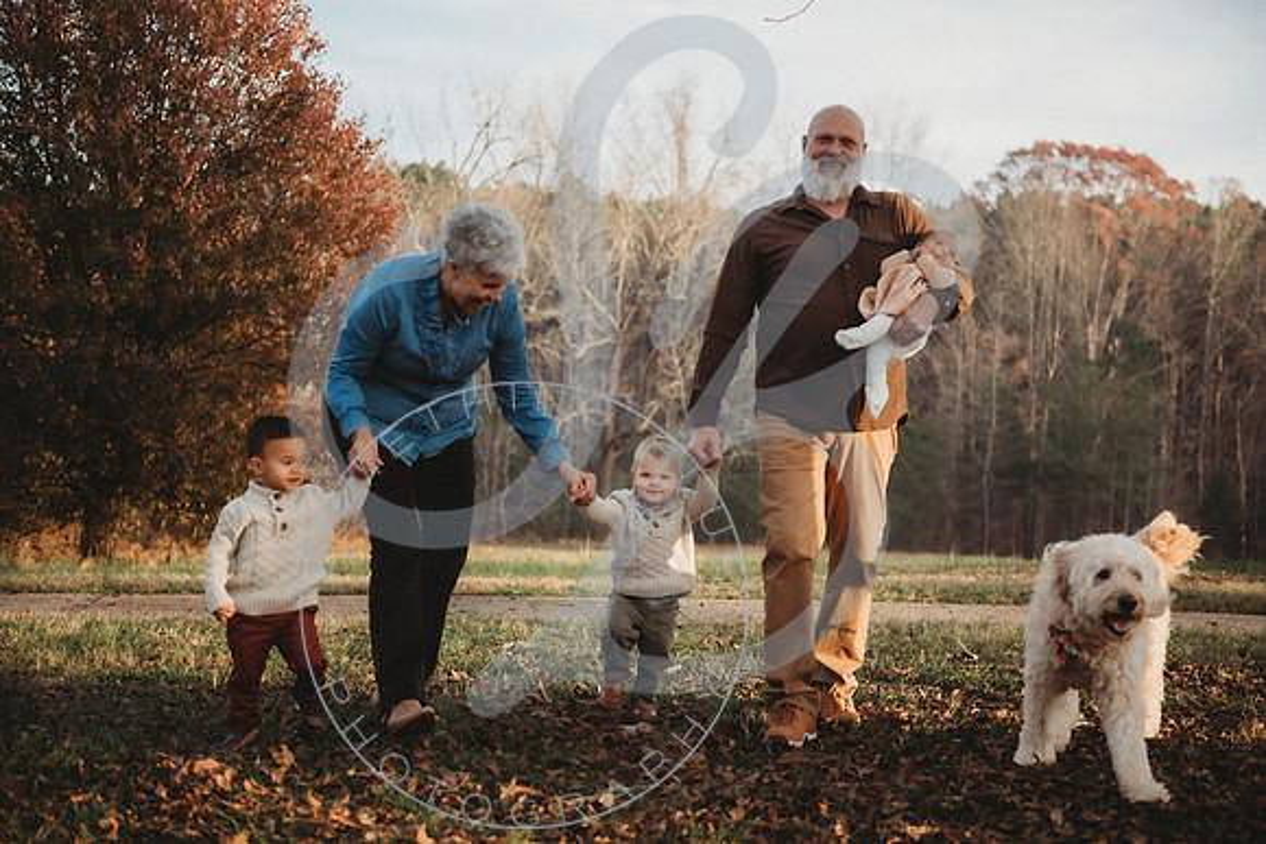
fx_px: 1970
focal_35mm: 56
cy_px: 422
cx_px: 633
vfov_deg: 24.2
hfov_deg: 35.6
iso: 100
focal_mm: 56
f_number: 2.8
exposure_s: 1/500
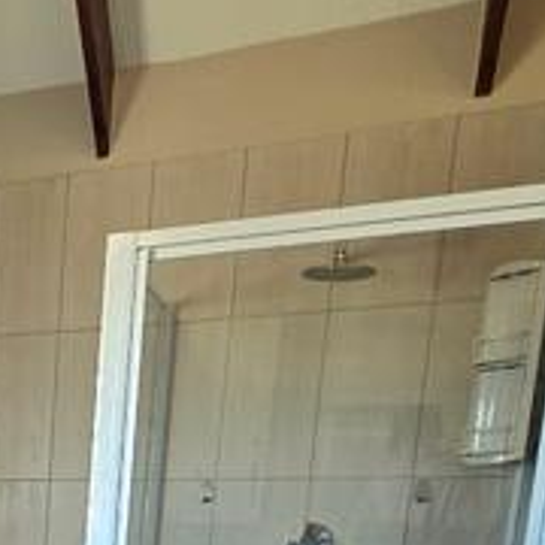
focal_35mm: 51
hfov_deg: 26.7
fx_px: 908
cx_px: -212
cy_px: 739
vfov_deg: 27.1
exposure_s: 1/50.3
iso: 100
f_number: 2.2
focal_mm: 2.2
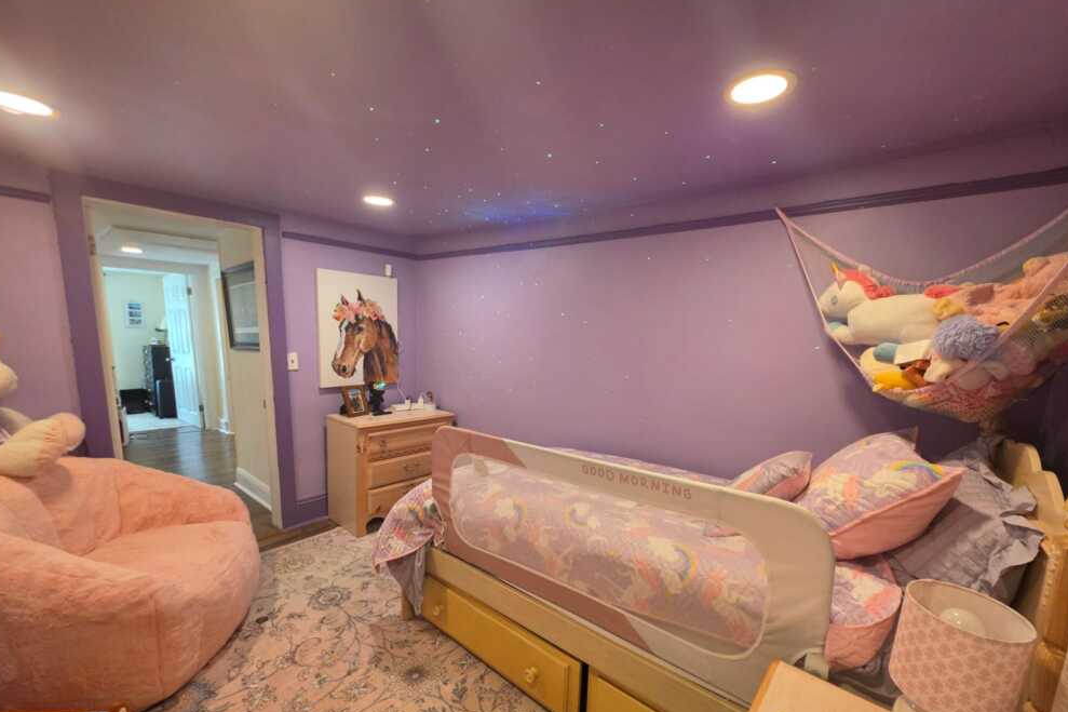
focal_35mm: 14
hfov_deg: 104.3
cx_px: 544
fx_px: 415
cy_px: 406
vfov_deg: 80.7
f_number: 1.9
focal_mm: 2.2
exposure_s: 1/120
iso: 250
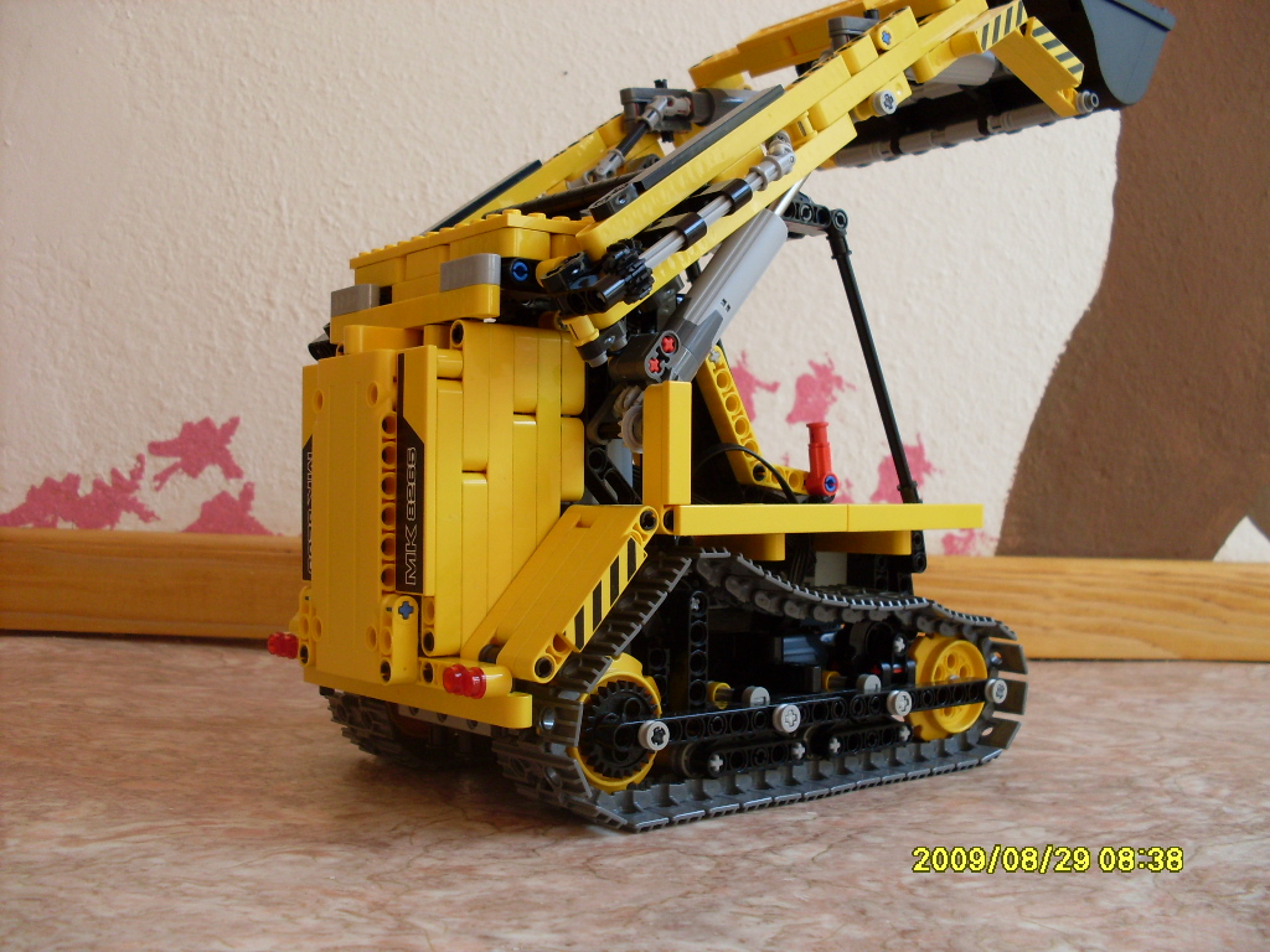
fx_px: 1394
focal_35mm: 38
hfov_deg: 49.0
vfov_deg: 37.7
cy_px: 476
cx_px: 635
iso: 100
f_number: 2.8
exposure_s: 1/60
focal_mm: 6.3
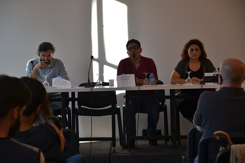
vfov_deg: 14.7
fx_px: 633
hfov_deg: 21.9
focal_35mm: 93
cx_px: 122
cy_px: 82
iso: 400
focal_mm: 62
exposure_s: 1/125
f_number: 5.6
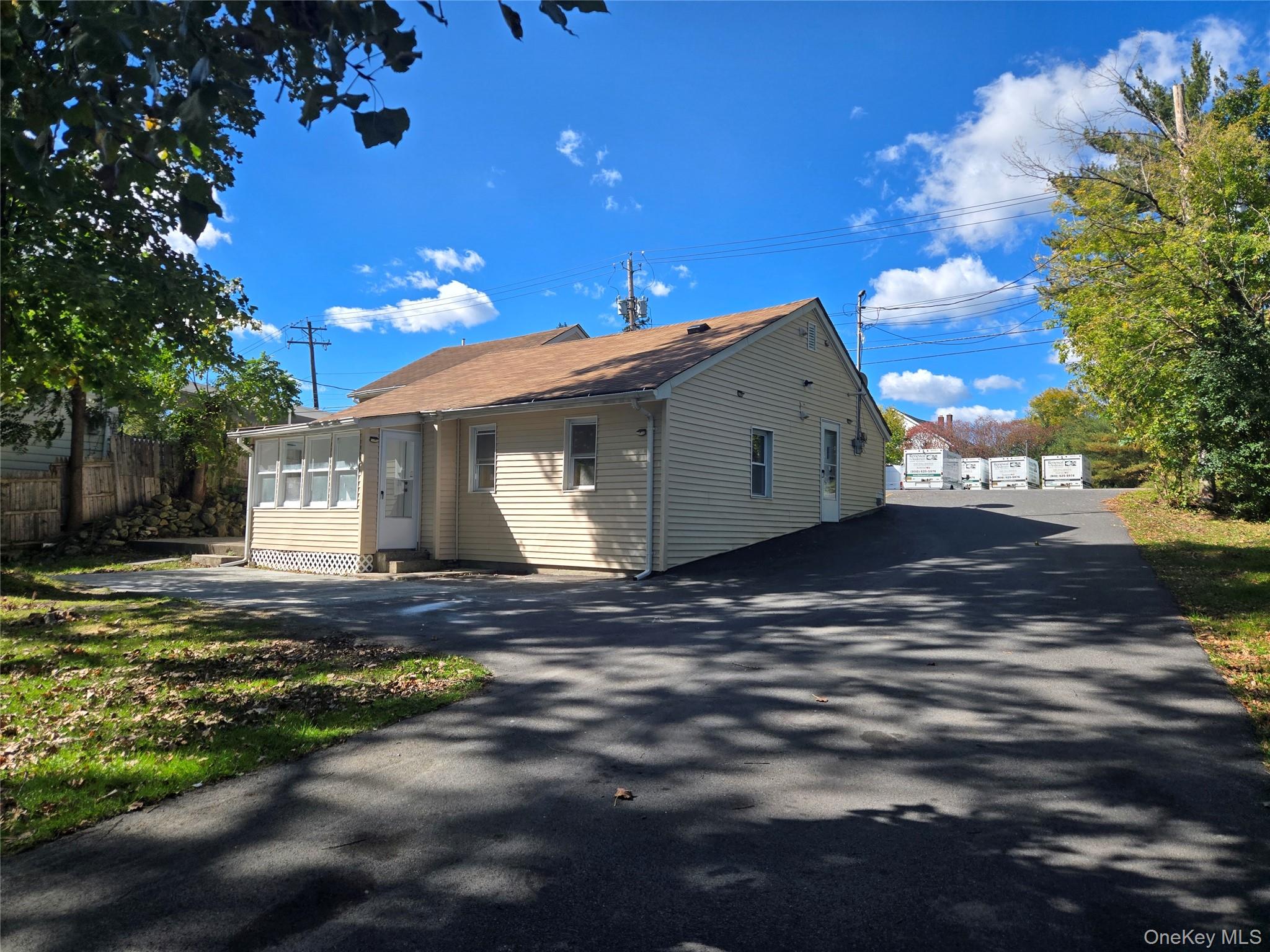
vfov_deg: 58.9
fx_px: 844
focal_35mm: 23
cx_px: 635
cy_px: 476
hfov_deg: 73.9
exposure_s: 1/2921
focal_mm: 5.4
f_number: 1.8
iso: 64
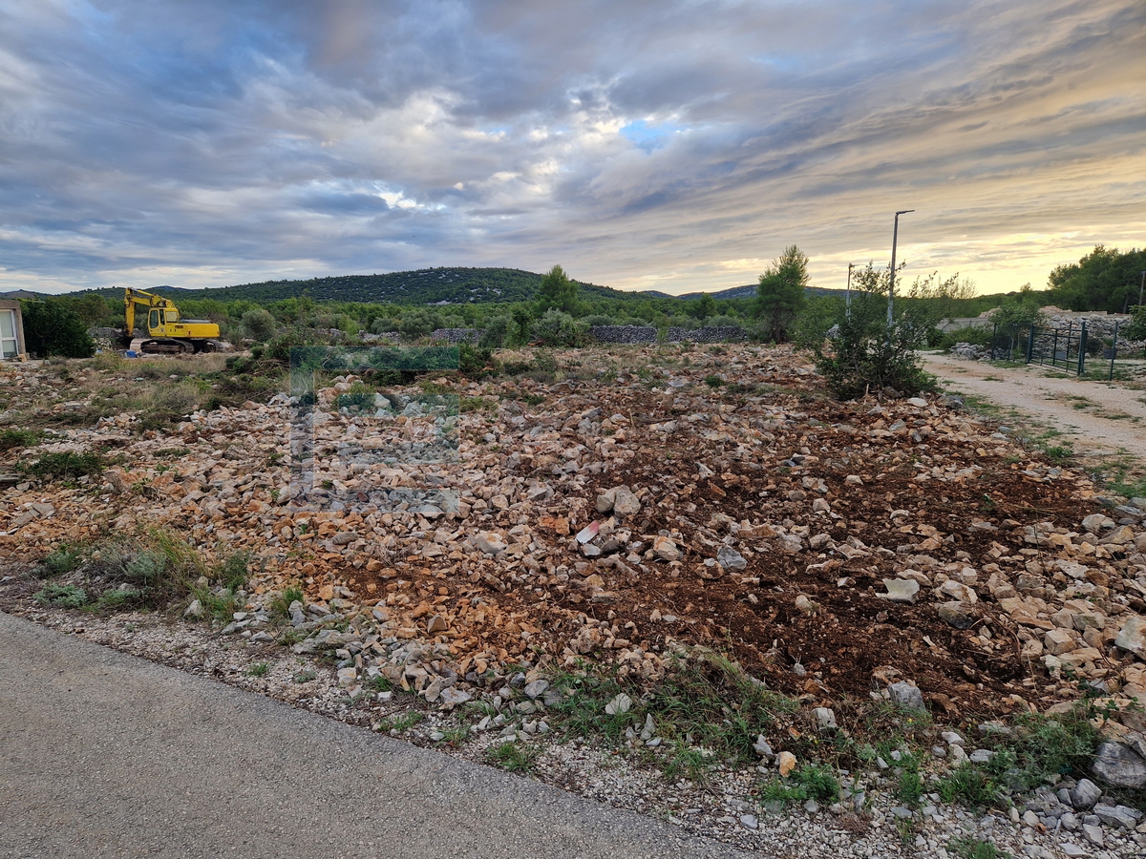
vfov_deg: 58.9
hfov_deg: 73.9
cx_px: 573
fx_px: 761
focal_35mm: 23
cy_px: 430
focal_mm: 5.4
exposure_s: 1/180
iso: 50
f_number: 1.8
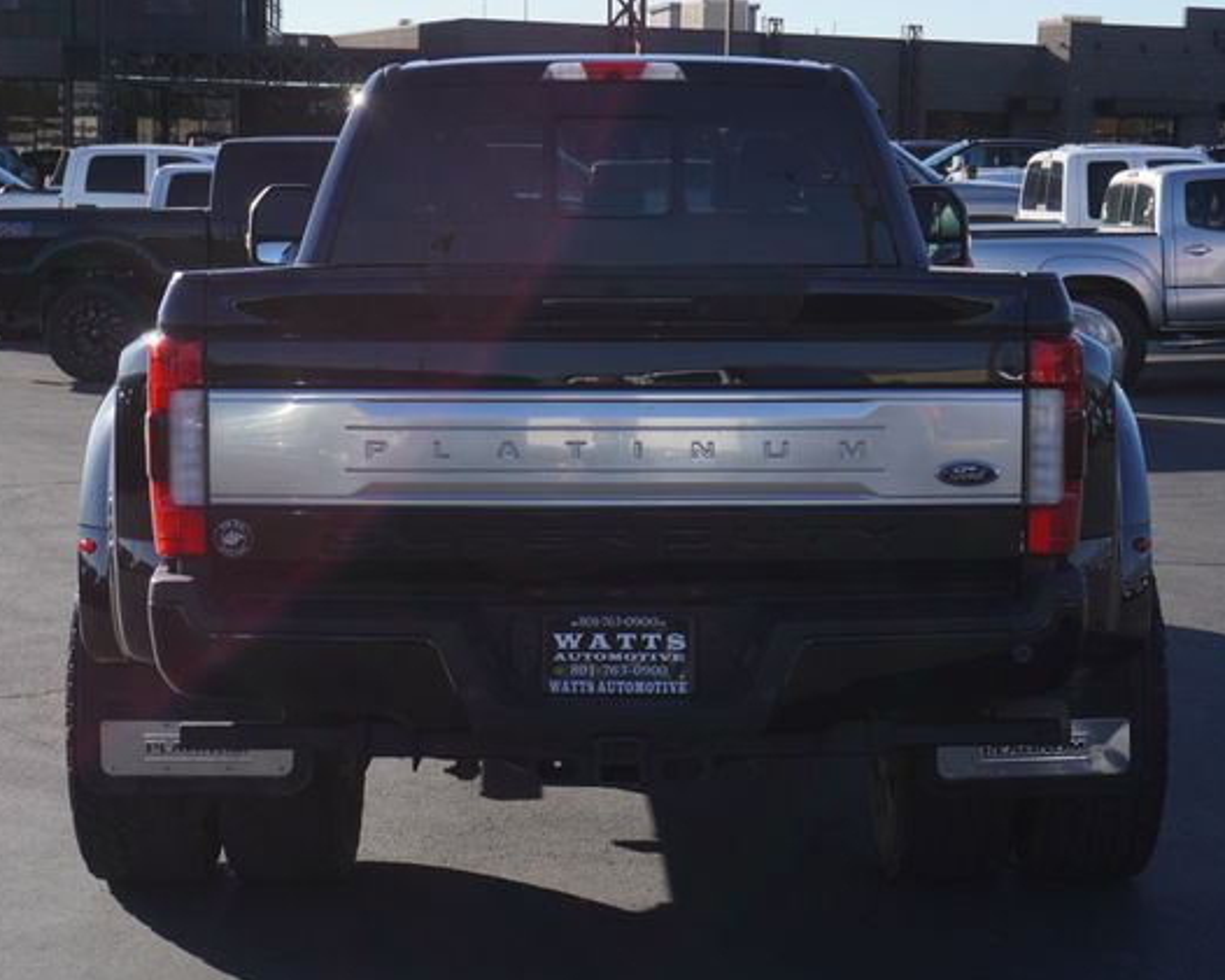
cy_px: 496
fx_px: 2611
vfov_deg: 21.3
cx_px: 617
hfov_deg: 26.4
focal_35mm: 72
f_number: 9
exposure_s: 1/200
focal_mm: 42
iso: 100
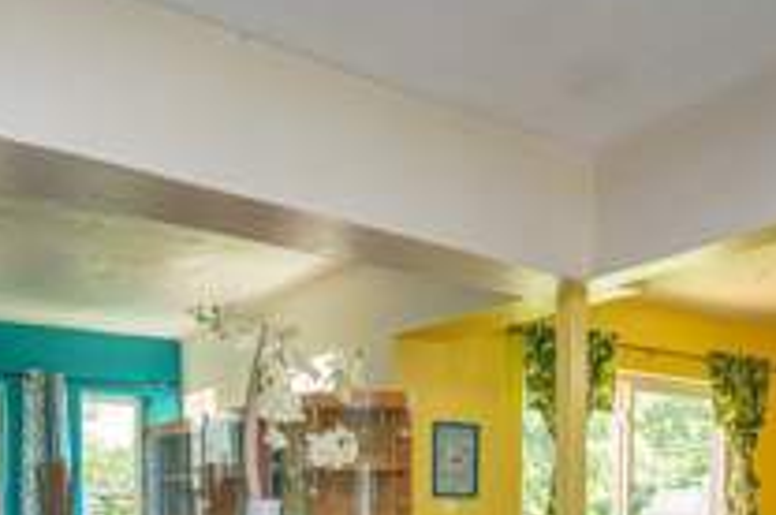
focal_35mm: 37
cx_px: 343
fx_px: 796
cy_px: 550
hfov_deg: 51.8
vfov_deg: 32.1
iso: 1600
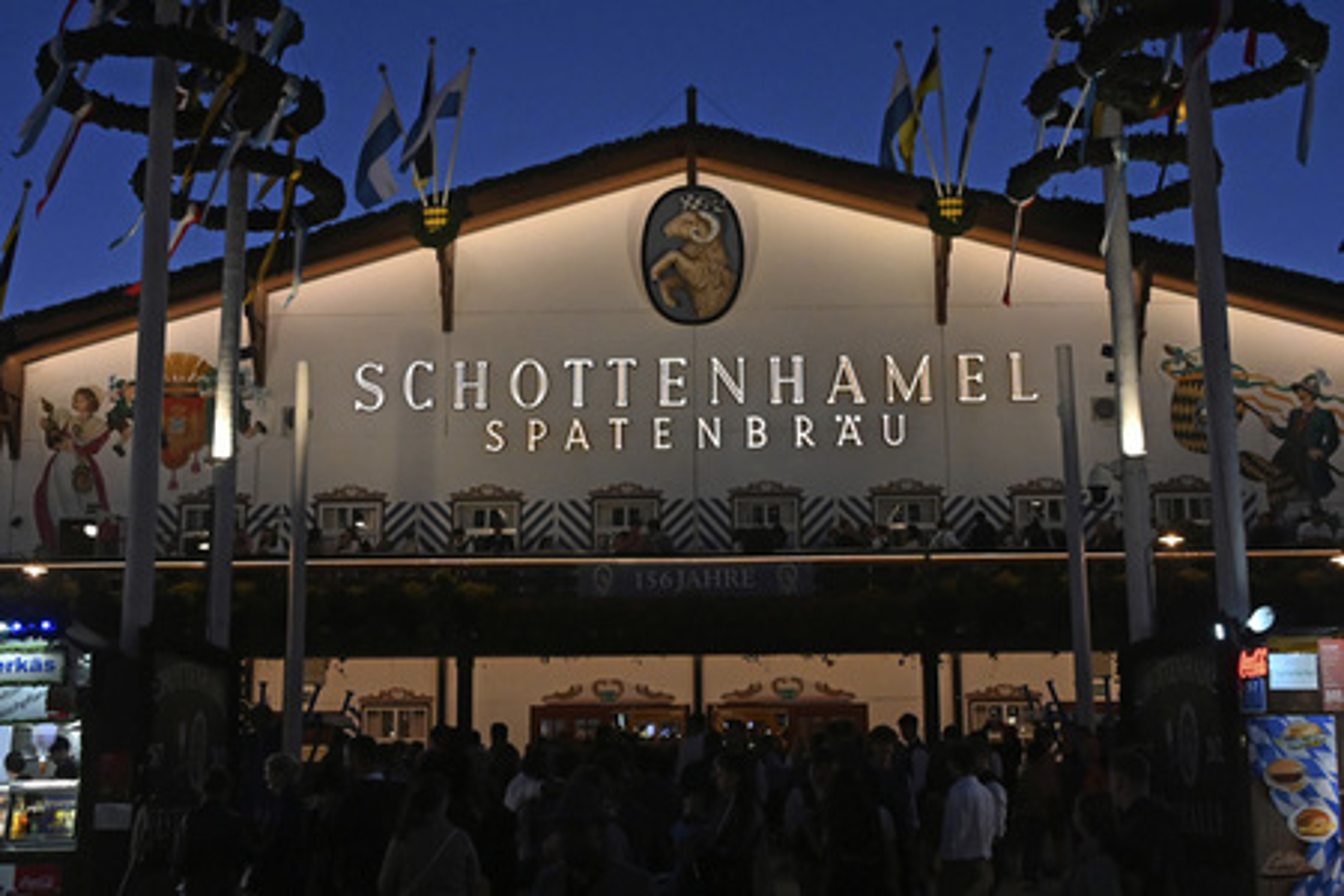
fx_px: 1568
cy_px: 448
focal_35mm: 42
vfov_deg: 31.9
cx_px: 672
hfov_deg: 46.4
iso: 5000
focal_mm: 28
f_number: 8
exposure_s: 1/250
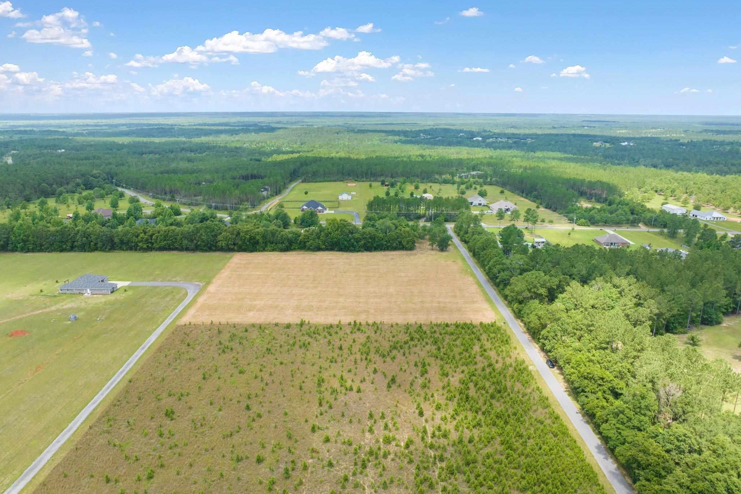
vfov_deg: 51.2
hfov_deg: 71.5
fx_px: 515
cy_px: 274
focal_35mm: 25
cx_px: 370
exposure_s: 1/1000
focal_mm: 12.29
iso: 160
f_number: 2.8
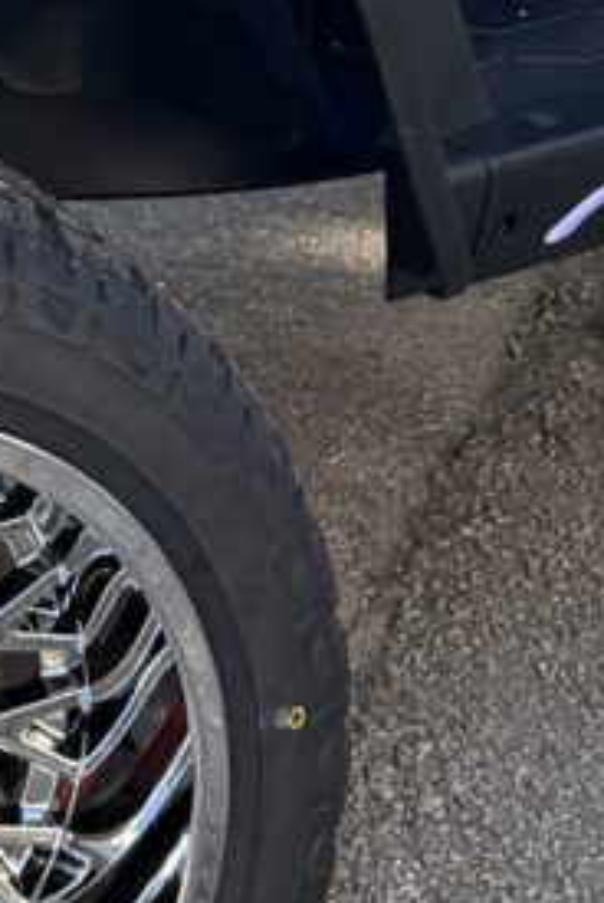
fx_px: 4368
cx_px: 292
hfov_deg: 7.9
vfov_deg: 10.8
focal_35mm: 174
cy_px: -873
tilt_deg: -3.3
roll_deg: +0.2
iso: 100
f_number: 1.78
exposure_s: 1/931
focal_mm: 6.76
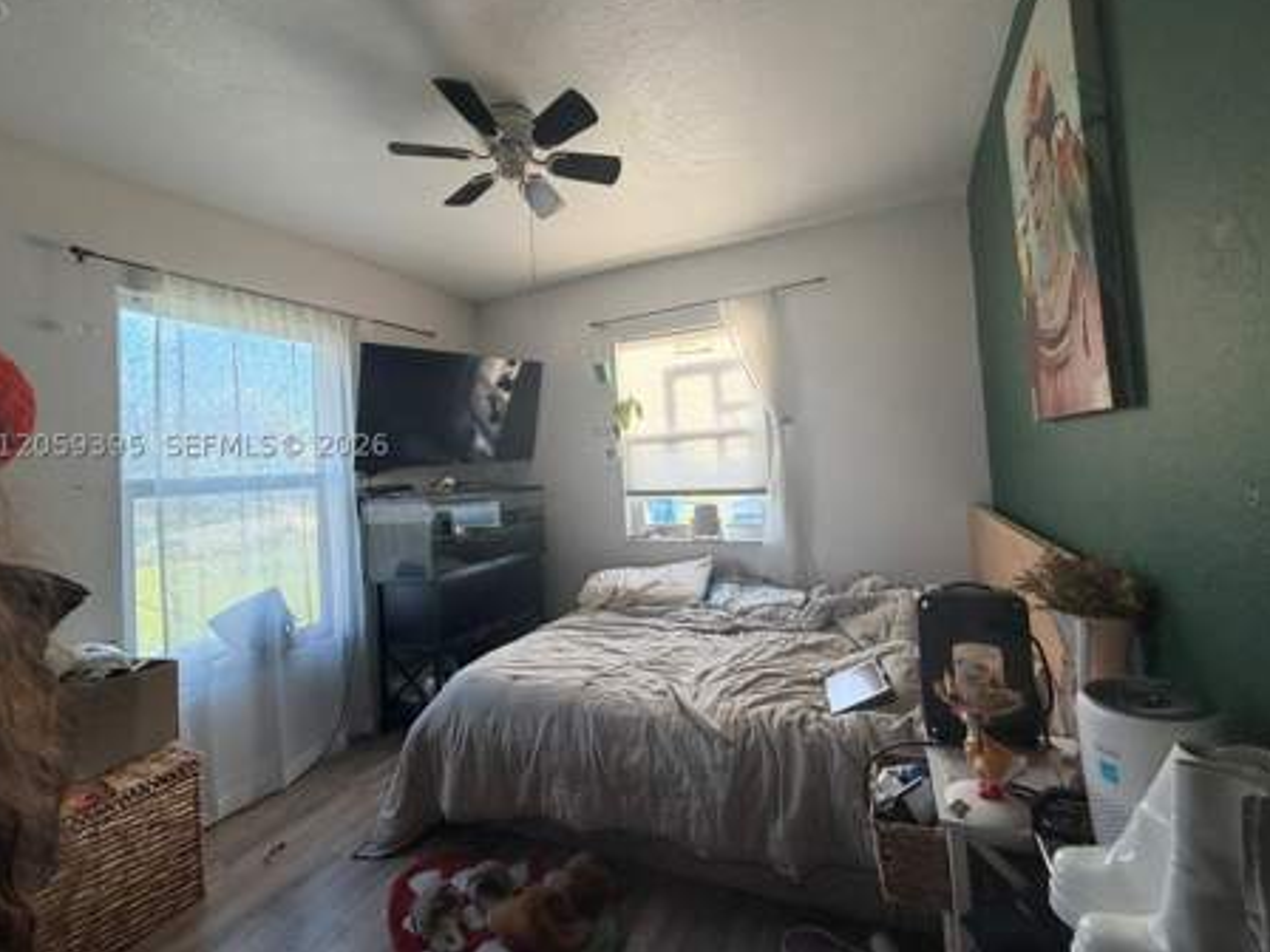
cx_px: 649
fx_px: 550
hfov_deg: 98.2
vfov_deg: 81.6
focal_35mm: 15
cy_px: 445
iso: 200
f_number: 2.2
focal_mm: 2.22
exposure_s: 1/60
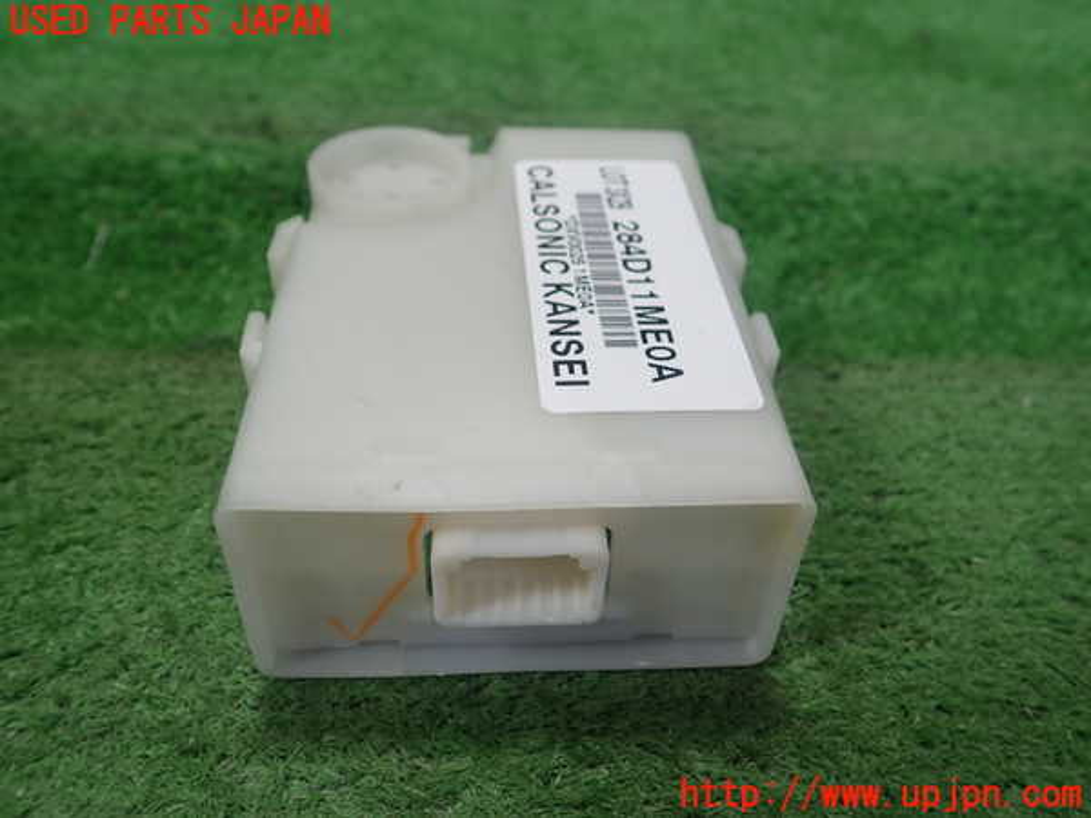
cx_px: 546
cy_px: 409
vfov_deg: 46.8
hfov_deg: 60.0
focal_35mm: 30
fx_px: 946
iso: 160
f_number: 2.3
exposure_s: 1/125
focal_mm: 5.5
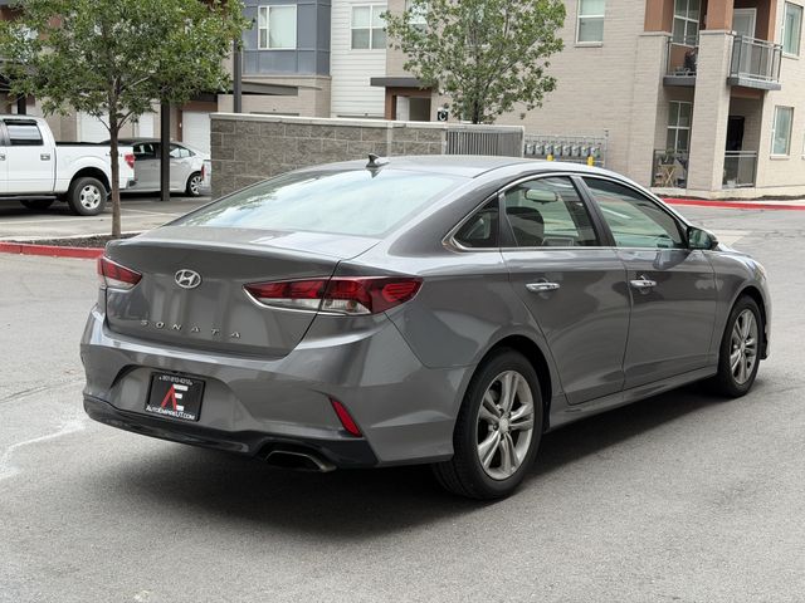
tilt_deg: -8.2
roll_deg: -1.8
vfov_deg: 30.3
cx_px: 402
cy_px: 302
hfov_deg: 39.7
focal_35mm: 48
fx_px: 1116
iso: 64
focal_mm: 6.76
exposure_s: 1/895
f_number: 1.78
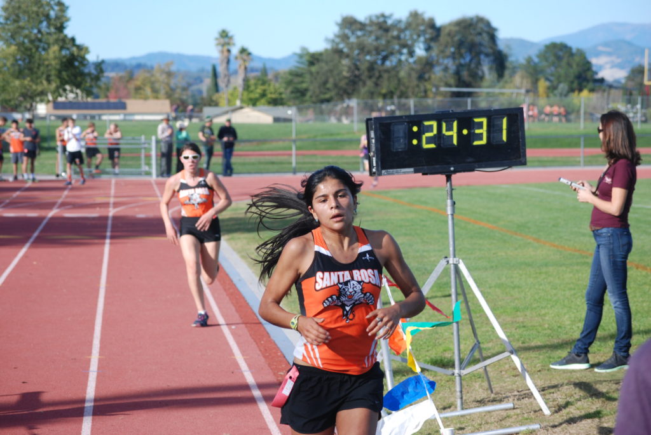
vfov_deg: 10.0
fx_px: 2498
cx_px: 326
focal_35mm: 138
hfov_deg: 14.8
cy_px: 218
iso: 400
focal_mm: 92
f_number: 7.1
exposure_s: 1/800
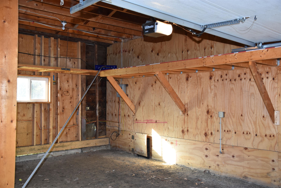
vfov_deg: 38.4
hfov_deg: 55.1
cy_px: 94
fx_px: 269
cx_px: 140
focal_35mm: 34
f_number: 4
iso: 400
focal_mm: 23
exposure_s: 1/60
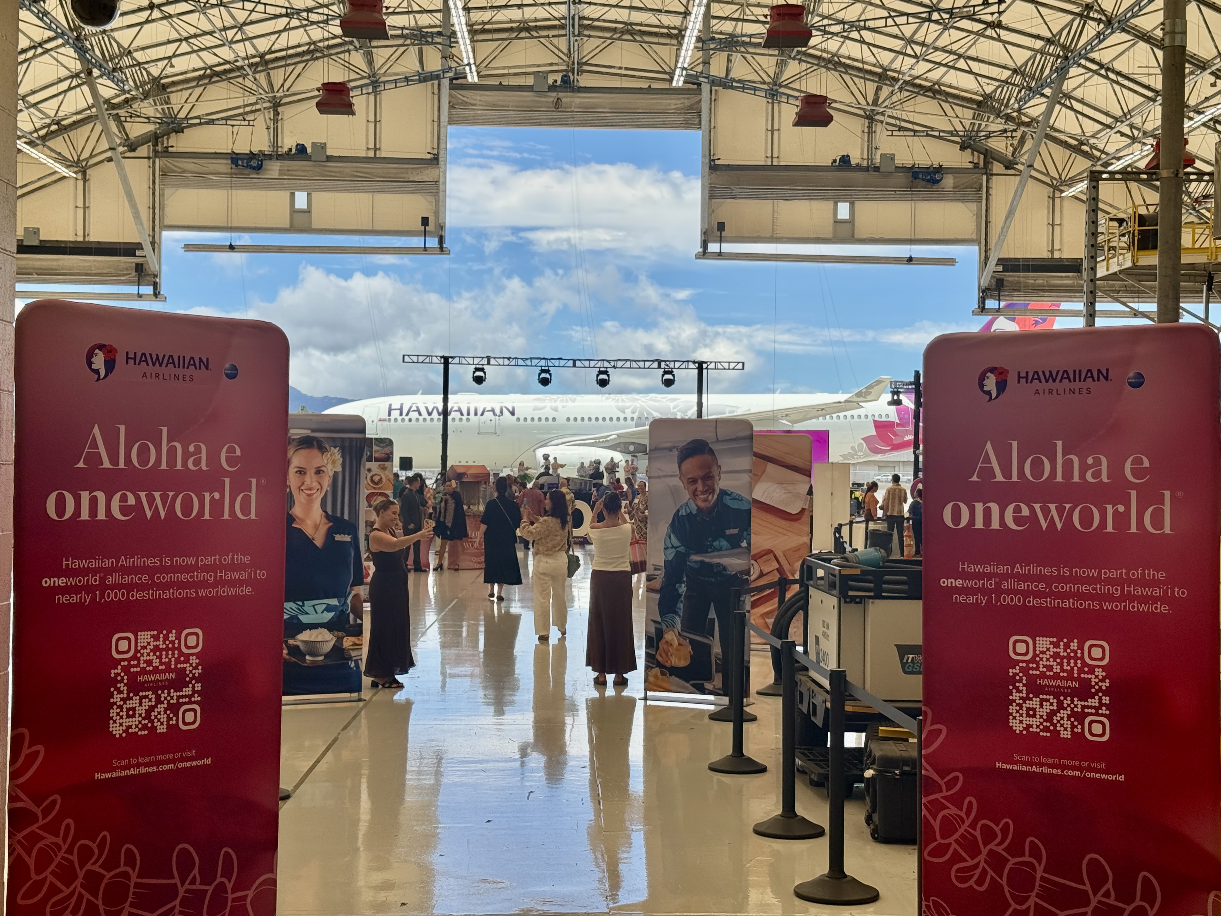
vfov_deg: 30.3
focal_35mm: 48
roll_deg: -1.4
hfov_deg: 39.7
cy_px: 458
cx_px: 610
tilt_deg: +0.0
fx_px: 1693
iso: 100
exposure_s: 1/2088
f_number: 1.78
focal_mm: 6.76
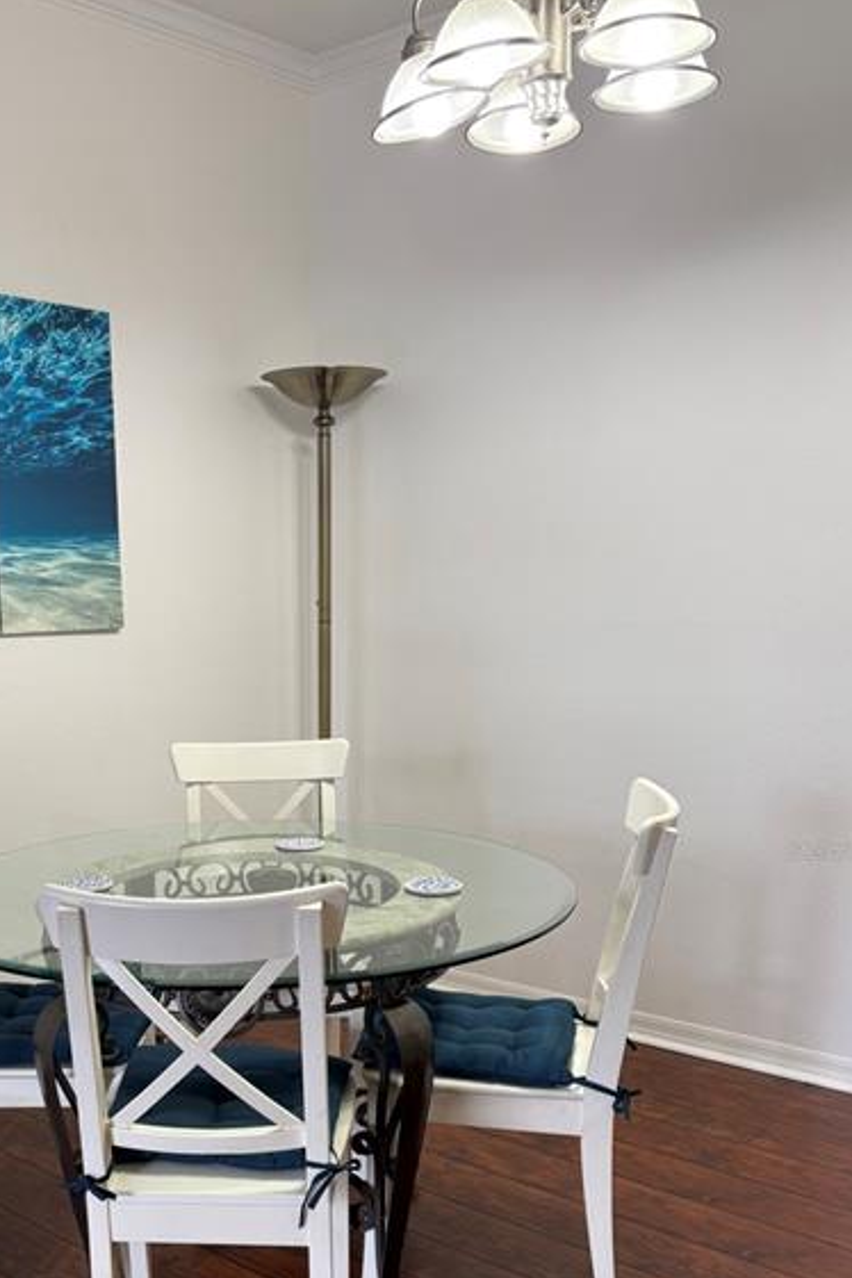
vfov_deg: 51.0
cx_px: 237
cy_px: 850
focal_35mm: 37
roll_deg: +0.8
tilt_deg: -11.8
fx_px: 1313
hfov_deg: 35.3
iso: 125
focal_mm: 5.96
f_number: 1.6
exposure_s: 1/60
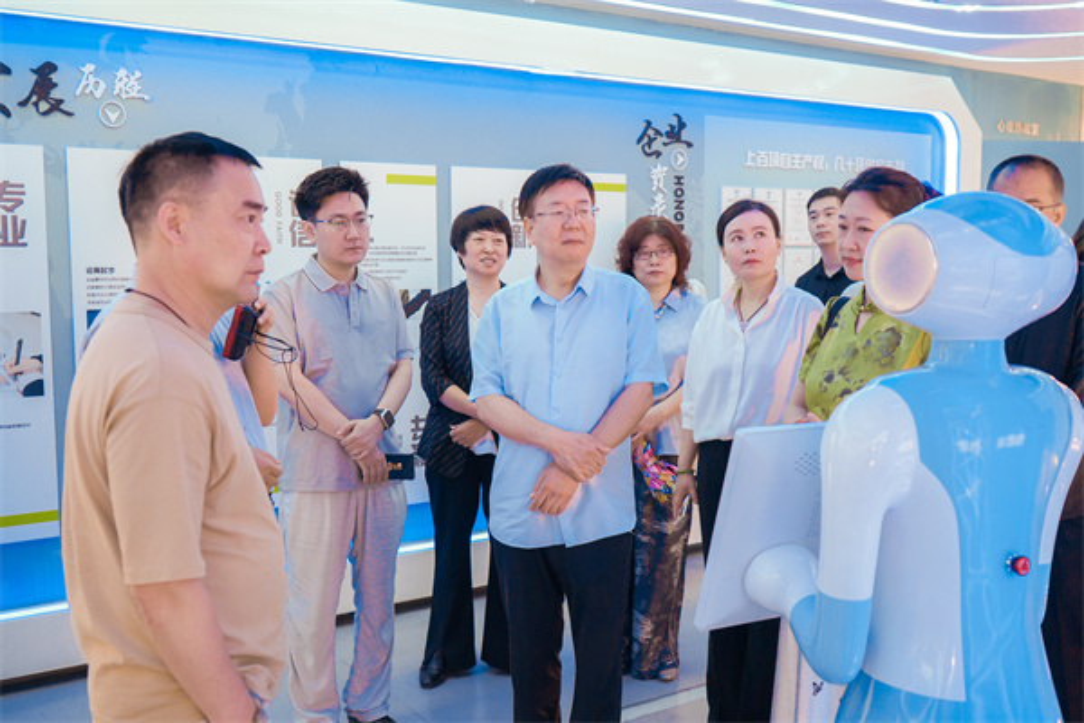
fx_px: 1054
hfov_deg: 54.4
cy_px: 362
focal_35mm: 35
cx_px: 542
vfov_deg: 37.9
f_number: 4.5
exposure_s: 1/125
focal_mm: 35
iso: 2000
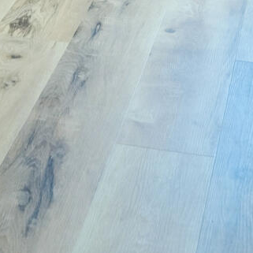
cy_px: -380
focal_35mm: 135
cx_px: -14
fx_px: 1116
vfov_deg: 10.8
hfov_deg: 12.7
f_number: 6.3
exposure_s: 1/80
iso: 200
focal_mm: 17
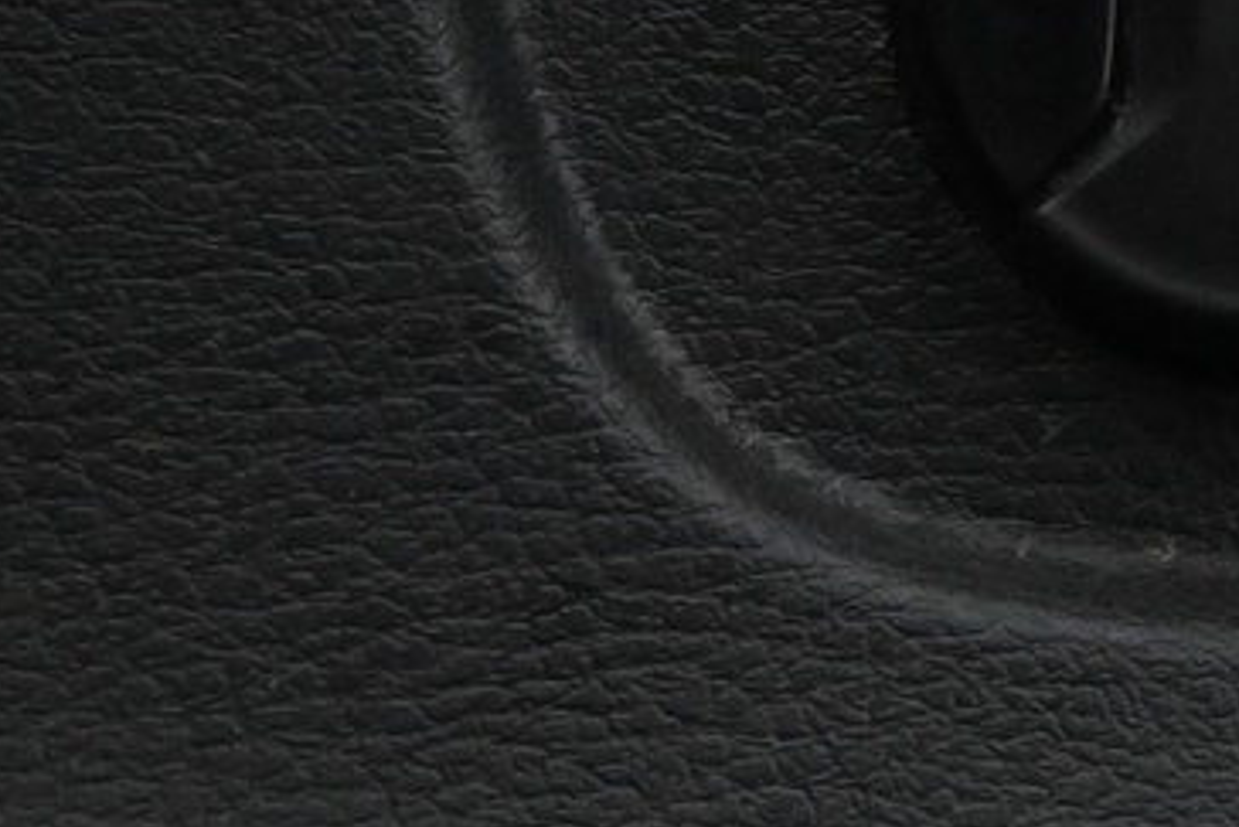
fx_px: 4480
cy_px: -160
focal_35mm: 130
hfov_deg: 13.6
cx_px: 2430
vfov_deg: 10.4
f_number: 3.8
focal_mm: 19.5
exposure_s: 1/60
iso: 6400
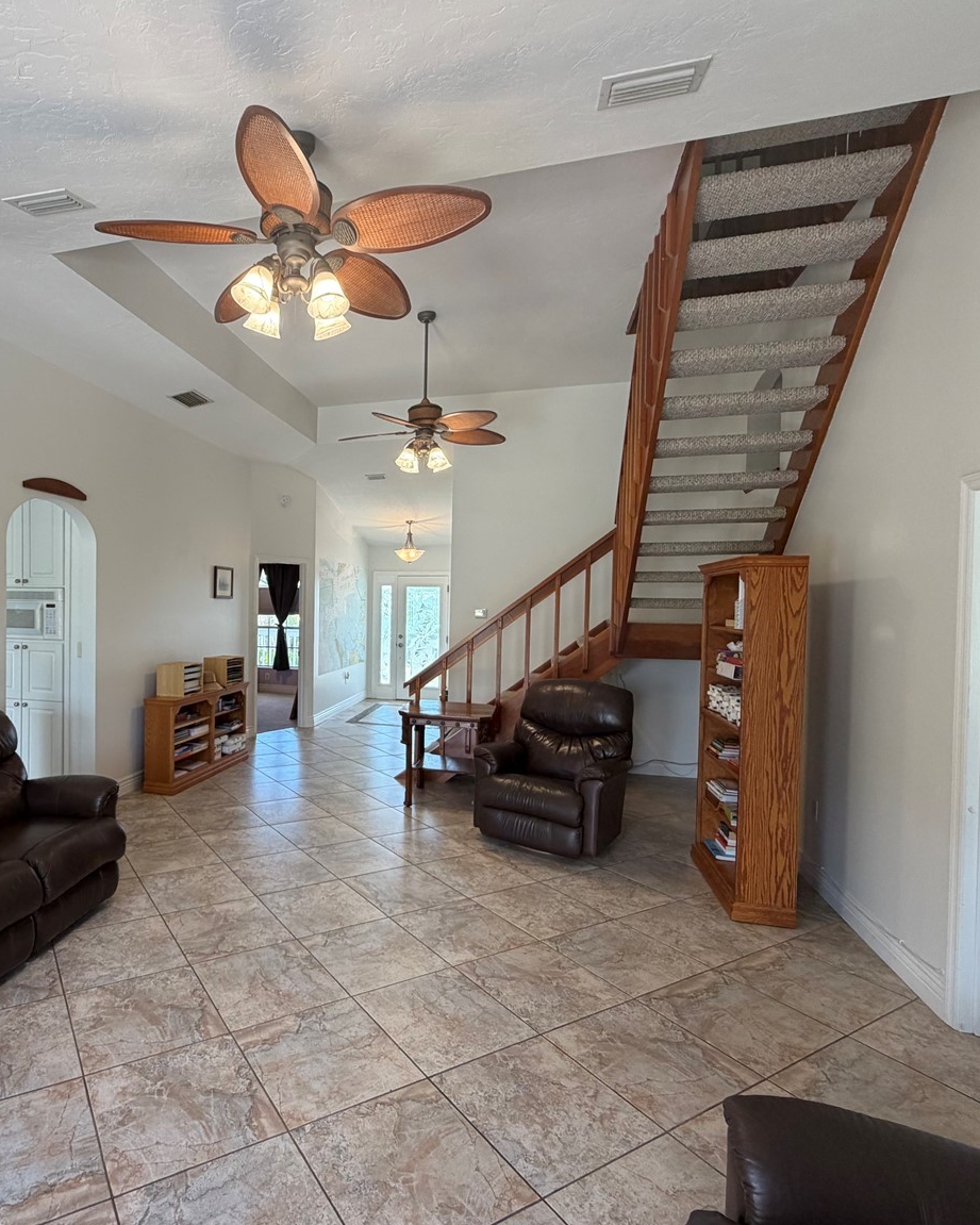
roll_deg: -0.7
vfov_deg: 83.3
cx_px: 327
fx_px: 689
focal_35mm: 19
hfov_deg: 68.9
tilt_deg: -1.6
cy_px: 616
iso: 125
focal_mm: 2.22
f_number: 2.2
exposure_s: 1/120
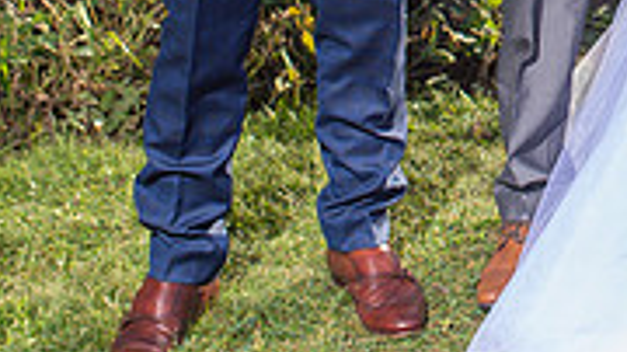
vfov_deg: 8.1
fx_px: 2376
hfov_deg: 14.5
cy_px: -310
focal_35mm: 143
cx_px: 797
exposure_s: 1/1600
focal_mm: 35
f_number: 2.8
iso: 125
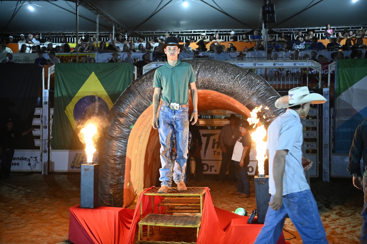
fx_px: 469
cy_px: 122
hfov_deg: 42.8
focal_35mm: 46
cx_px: 184
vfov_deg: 29.2
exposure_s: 1/125
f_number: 2.8
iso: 3200
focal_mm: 46
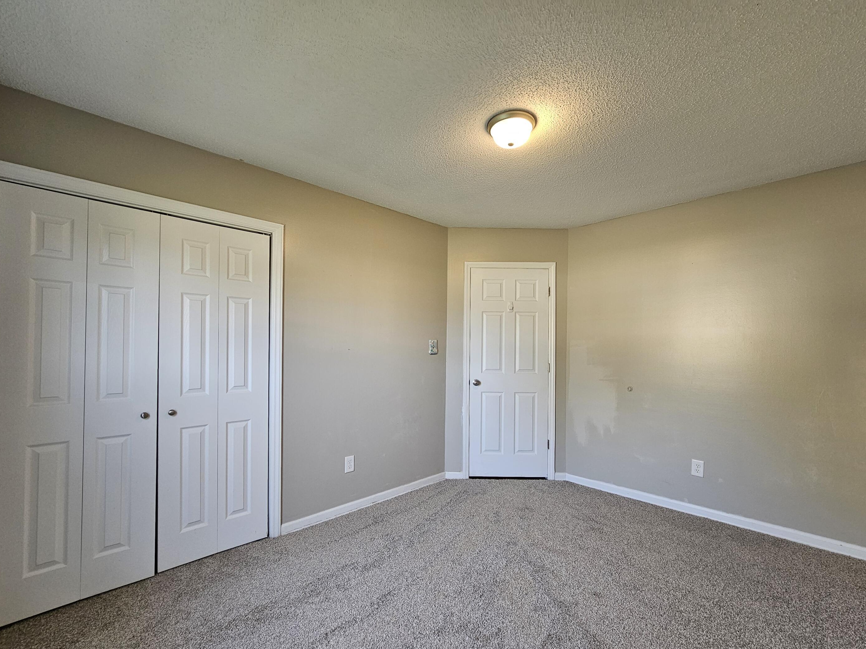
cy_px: 345
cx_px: 442
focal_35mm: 14
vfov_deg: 85.6
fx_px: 350
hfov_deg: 102.1
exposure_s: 1/60
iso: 160
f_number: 2.2
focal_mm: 2.2
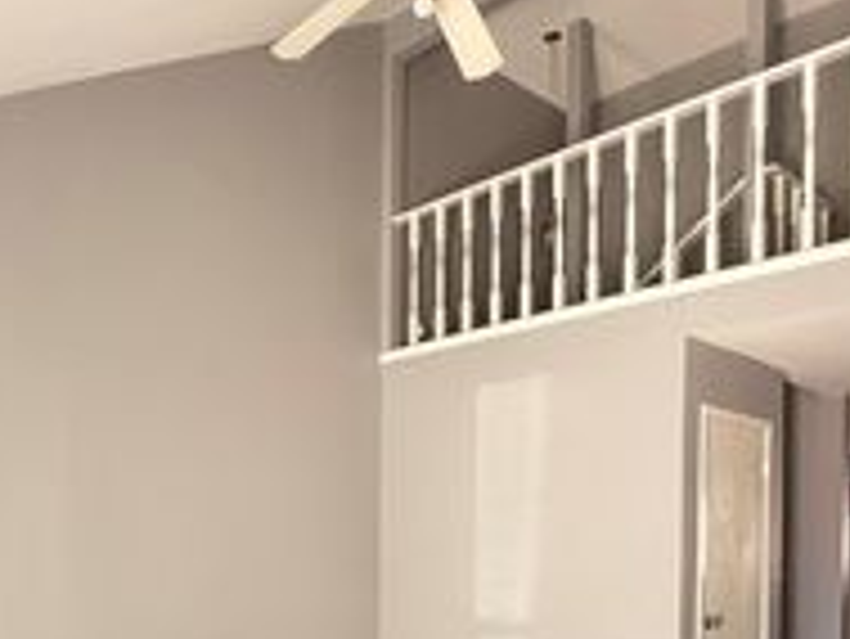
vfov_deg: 36.3
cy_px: 574
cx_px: 310
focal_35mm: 37
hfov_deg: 49.5
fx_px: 909
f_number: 2.2
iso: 640
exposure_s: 1/60
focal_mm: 2.22
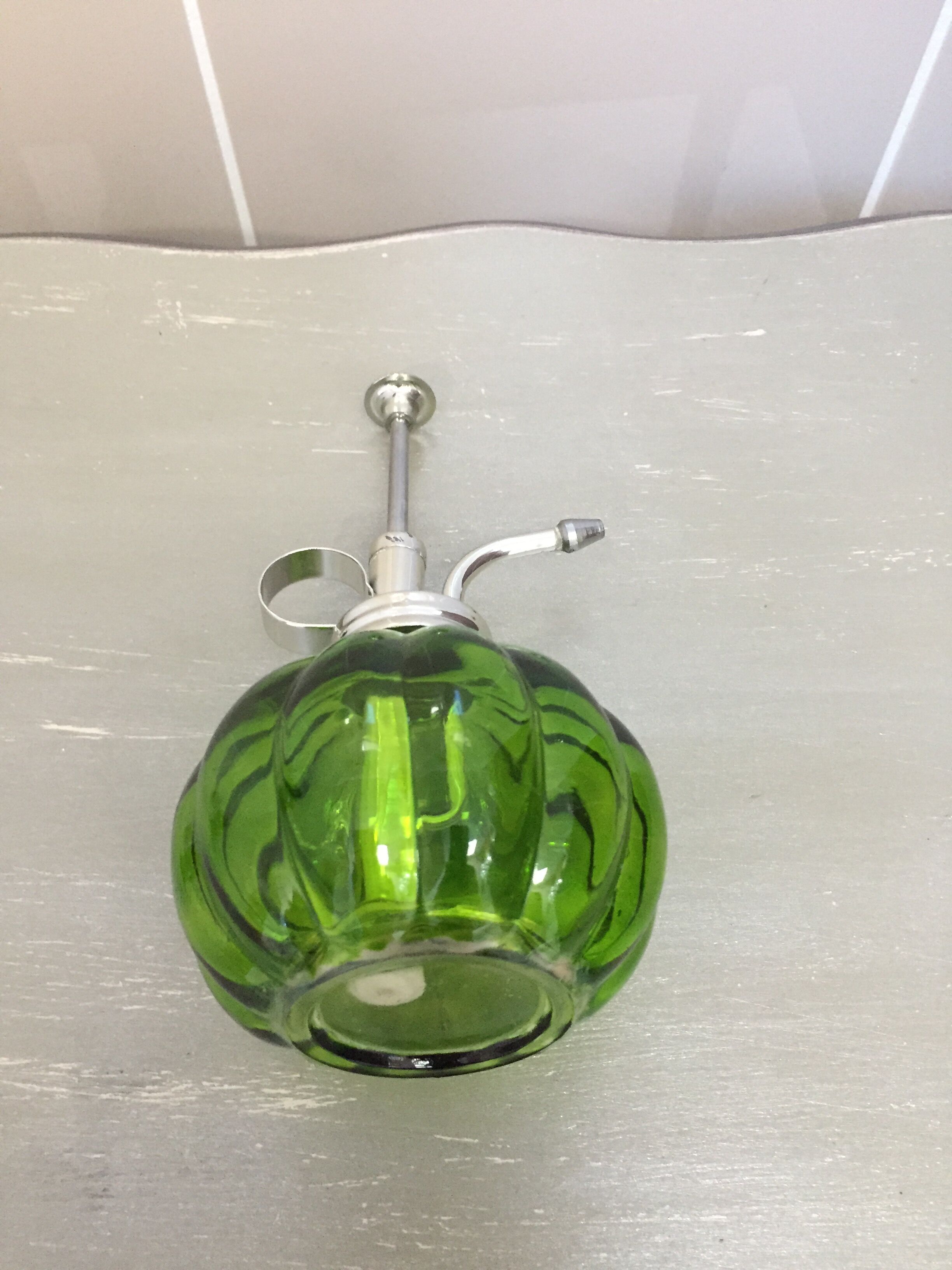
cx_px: 476
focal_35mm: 29
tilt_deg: -65.2
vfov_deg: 61.7
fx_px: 1063
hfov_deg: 48.2
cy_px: 635
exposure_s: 1/17
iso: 250
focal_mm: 4.15
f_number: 2.2
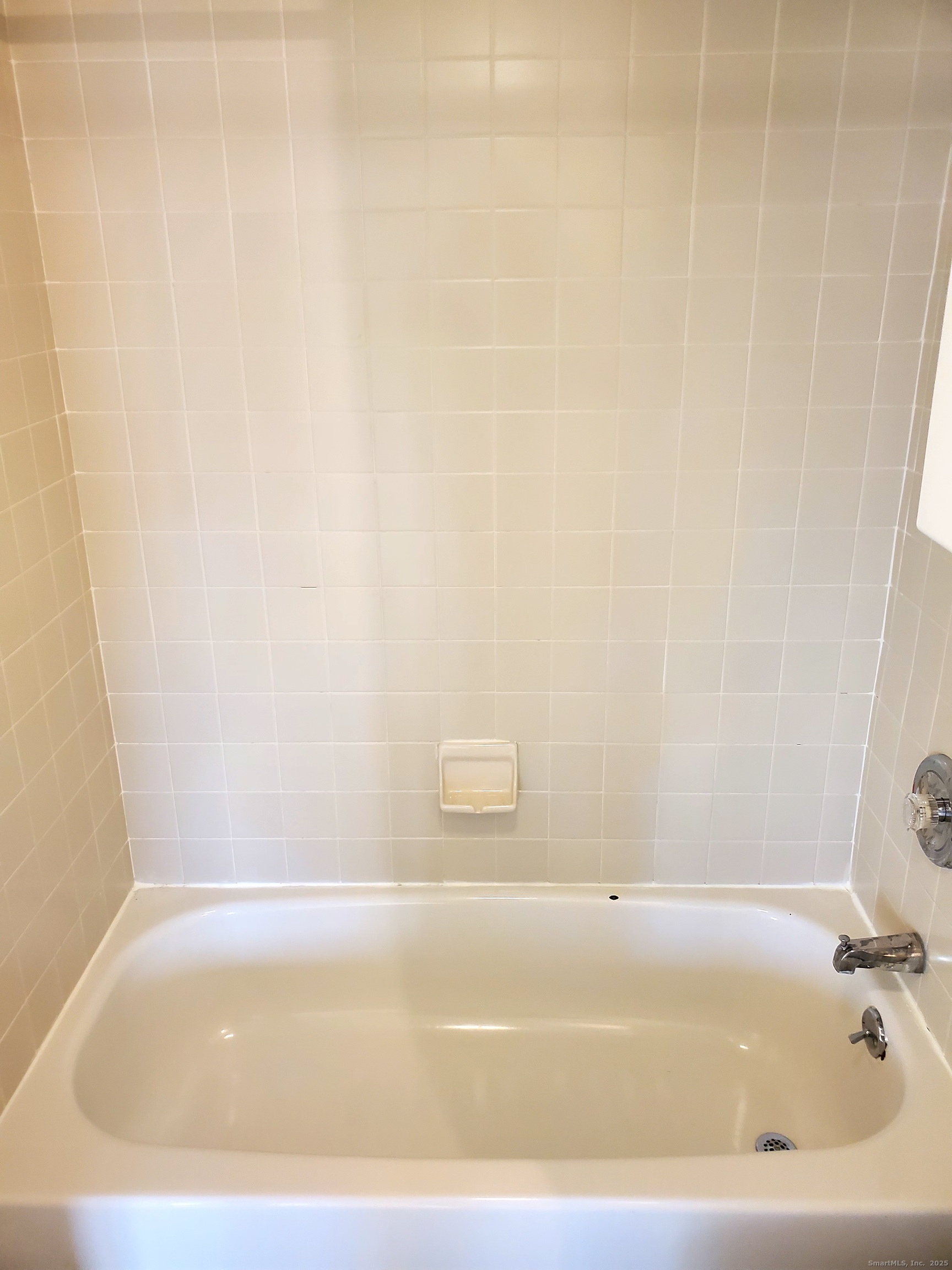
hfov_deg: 53.1
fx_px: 953
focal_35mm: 26
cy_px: 635
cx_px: 476
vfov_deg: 67.3
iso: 320
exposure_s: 1/40
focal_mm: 4.3
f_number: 2.4
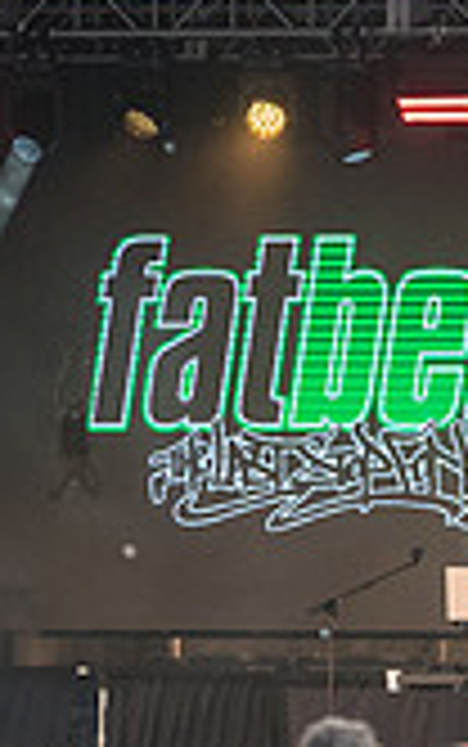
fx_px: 11755
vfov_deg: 3.6
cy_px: 637
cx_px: 652
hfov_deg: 2.3
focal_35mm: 577
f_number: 4
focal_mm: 155
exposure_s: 1/1250
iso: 1000
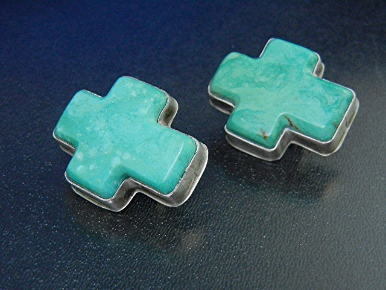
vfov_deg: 24.8
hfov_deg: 32.7
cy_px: 145
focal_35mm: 59
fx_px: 658
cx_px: 193
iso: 718
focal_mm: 10.6
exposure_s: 1/30
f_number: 8
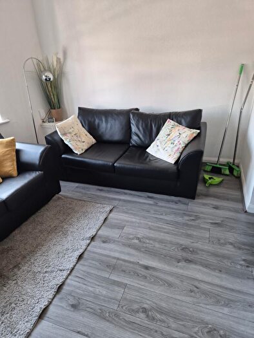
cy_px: 169
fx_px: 225
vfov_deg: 73.9
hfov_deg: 58.9
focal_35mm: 23
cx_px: 127
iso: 200
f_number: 1.8
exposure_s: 1/100
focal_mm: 5.4
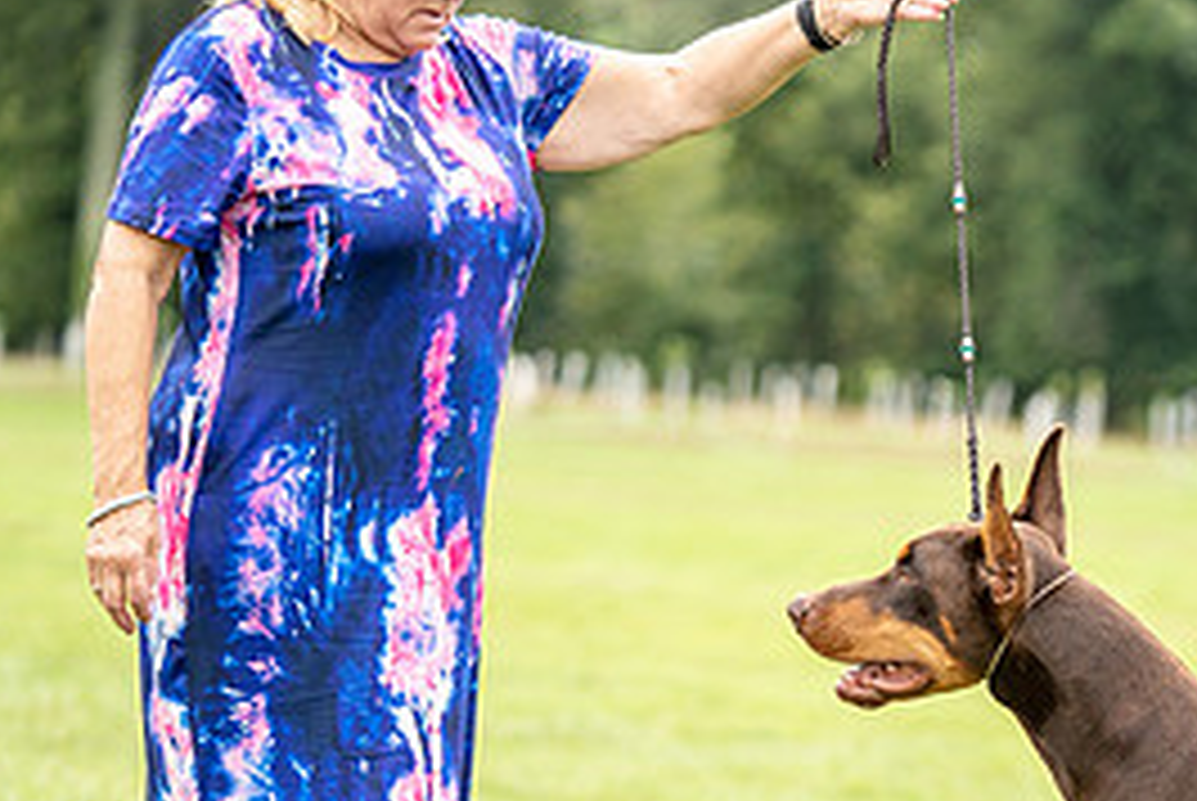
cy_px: 736
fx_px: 6957
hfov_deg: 9.8
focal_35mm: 209
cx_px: 1206
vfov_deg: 6.6
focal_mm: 90
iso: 200
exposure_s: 1/800
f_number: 2.8
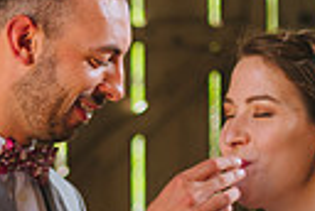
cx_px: 17
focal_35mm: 316
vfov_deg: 4.4
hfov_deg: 6.5
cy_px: 244
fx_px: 2771
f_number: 2.8
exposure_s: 1/160
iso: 160
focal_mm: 70
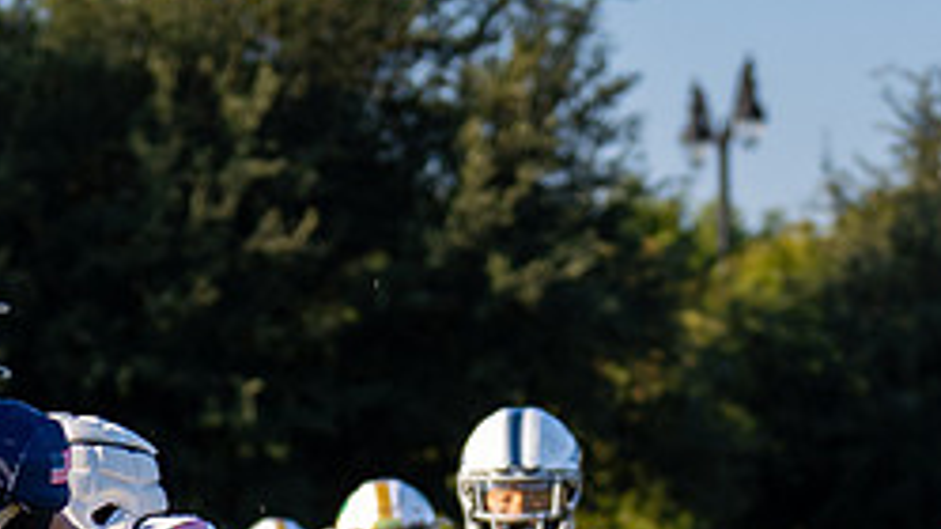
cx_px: 0
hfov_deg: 6.7
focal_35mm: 323
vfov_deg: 3.7
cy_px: 1182
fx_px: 8058
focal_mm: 70
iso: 200
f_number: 2.8
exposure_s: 1/2000
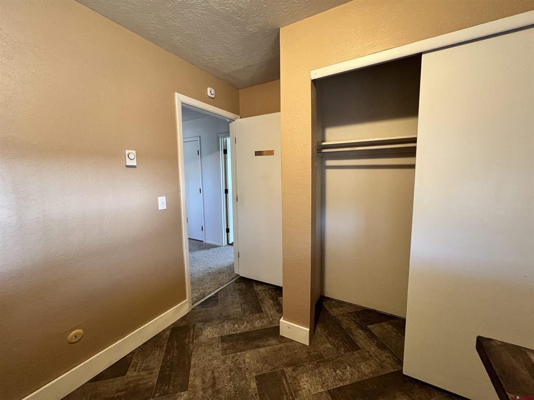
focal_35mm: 13
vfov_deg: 89.9
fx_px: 201
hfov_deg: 106.2
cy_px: 200
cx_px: 267
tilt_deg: -6.2
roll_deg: +1.1
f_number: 1.8
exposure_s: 1/81
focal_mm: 1.57
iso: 250
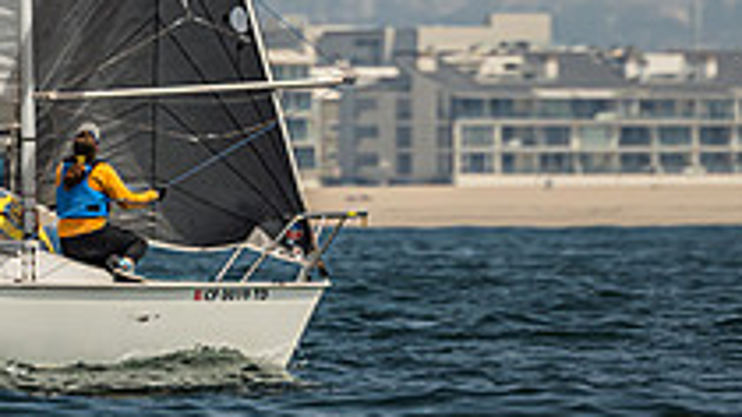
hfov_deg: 1.5
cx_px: 35
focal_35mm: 1455
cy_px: -257
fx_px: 28620
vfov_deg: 0.8
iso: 360
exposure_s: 1/4000
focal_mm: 400
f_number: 5.6
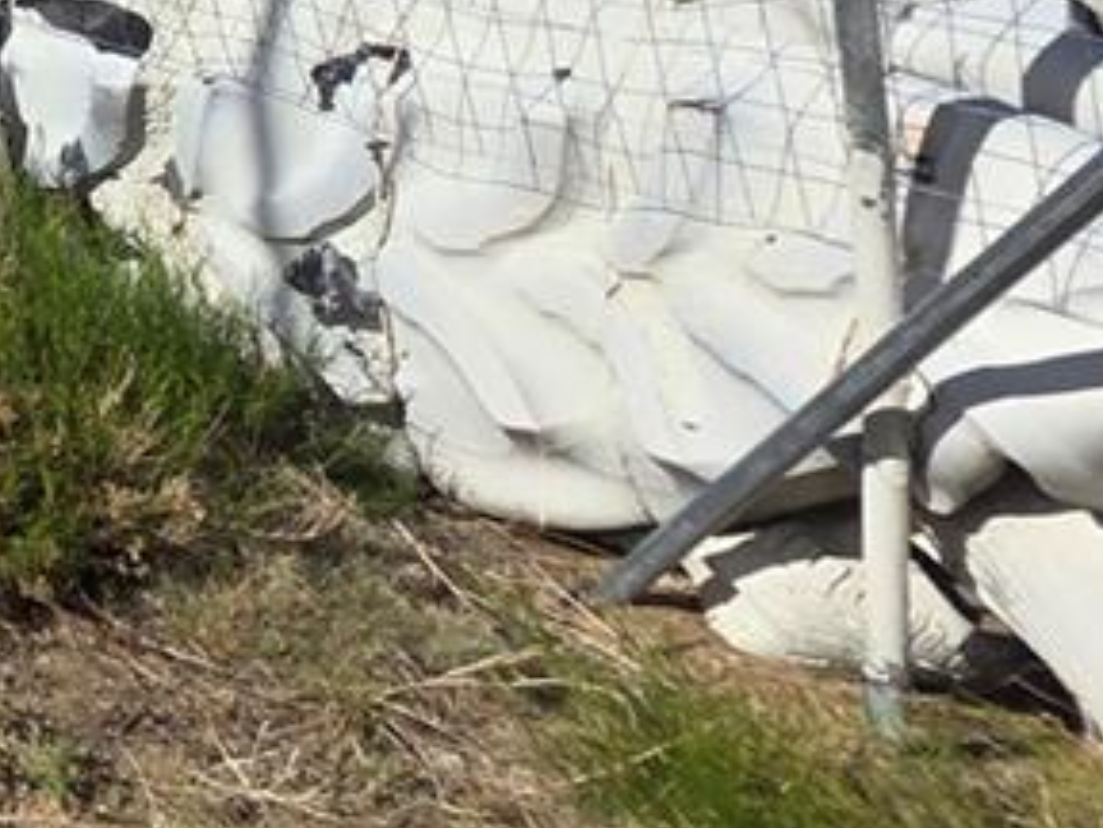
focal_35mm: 65
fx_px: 2071
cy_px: -586
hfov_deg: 16.7
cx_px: -1360
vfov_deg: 18.5
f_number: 1.9
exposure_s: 1/2905
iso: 40
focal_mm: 2.2
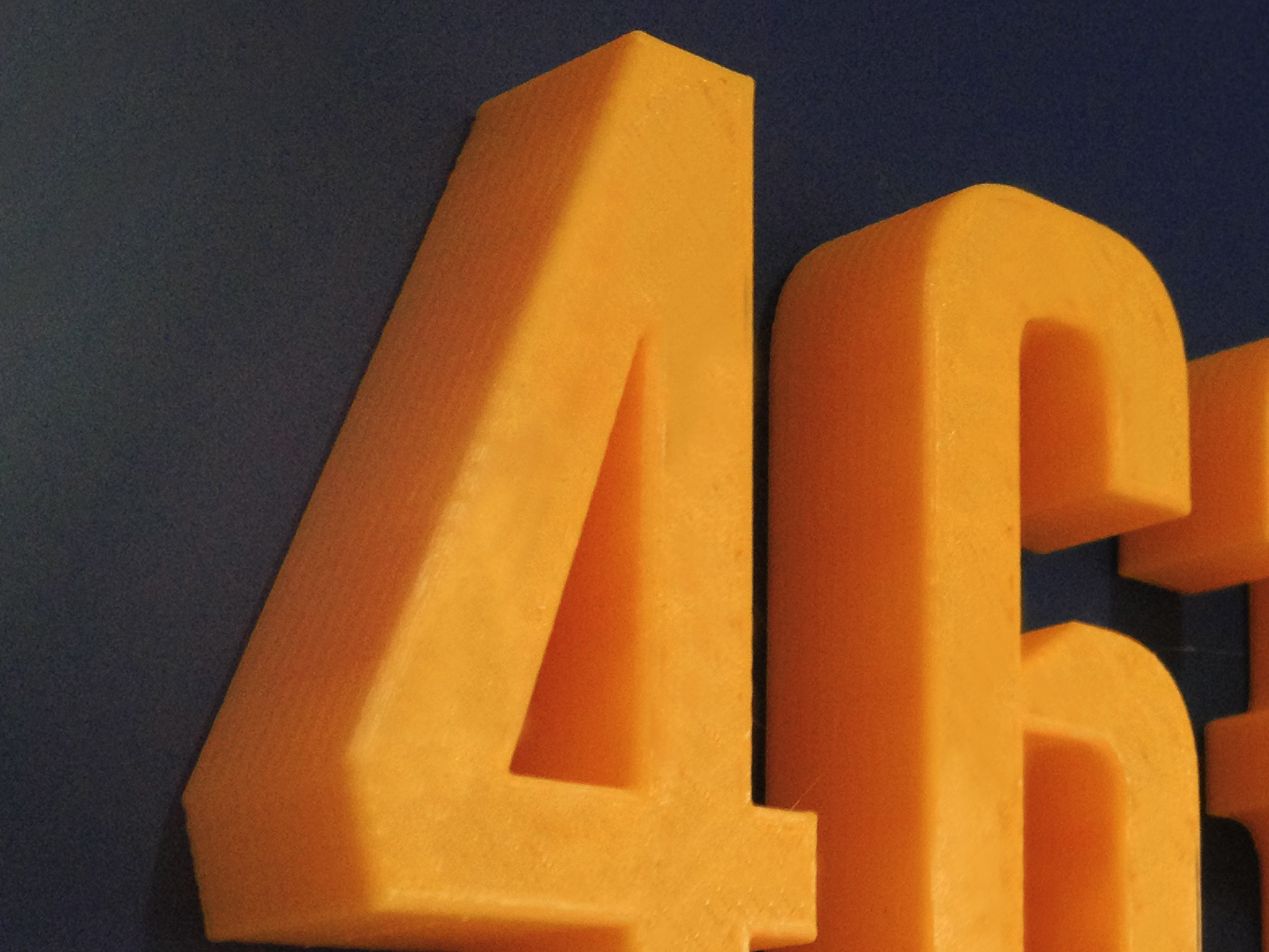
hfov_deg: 25.5
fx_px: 2676
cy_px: 900
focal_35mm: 73
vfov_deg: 19.7
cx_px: 1225
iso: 160
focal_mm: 4.28
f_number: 2.4
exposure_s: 1/20
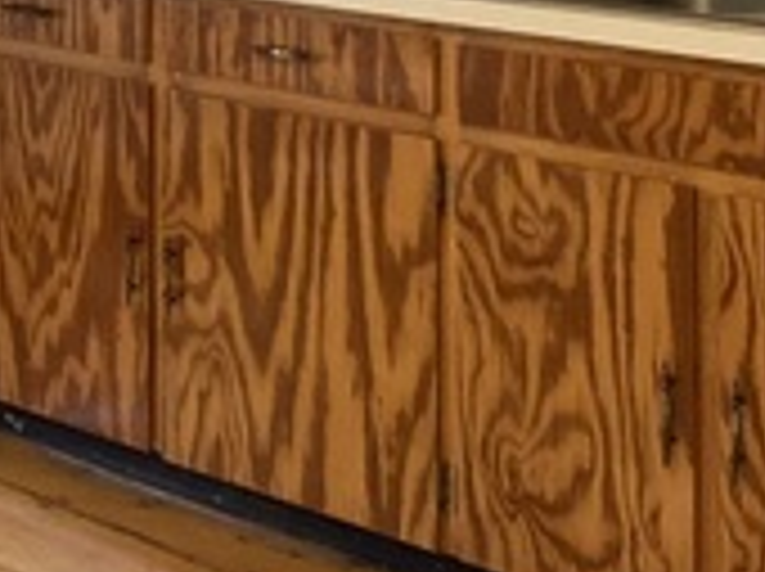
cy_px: -279
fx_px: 2428
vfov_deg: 12.8
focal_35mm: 110
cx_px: -34
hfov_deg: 17.4
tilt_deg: +0.0
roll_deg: -0.8
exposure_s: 1/60
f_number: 1.8
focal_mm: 3.99
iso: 250
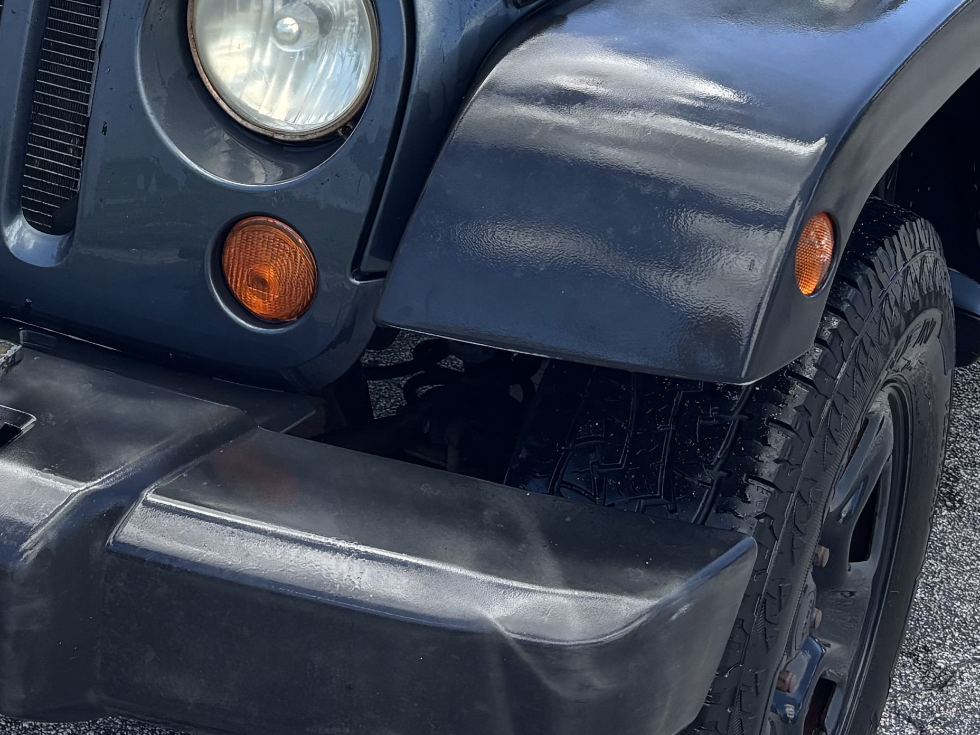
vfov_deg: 17.9
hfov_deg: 24.0
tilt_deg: -15.2
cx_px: 166
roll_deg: -2.8
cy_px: -36
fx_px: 2265
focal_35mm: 80
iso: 50
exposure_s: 1/657
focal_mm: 5.96
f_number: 1.6
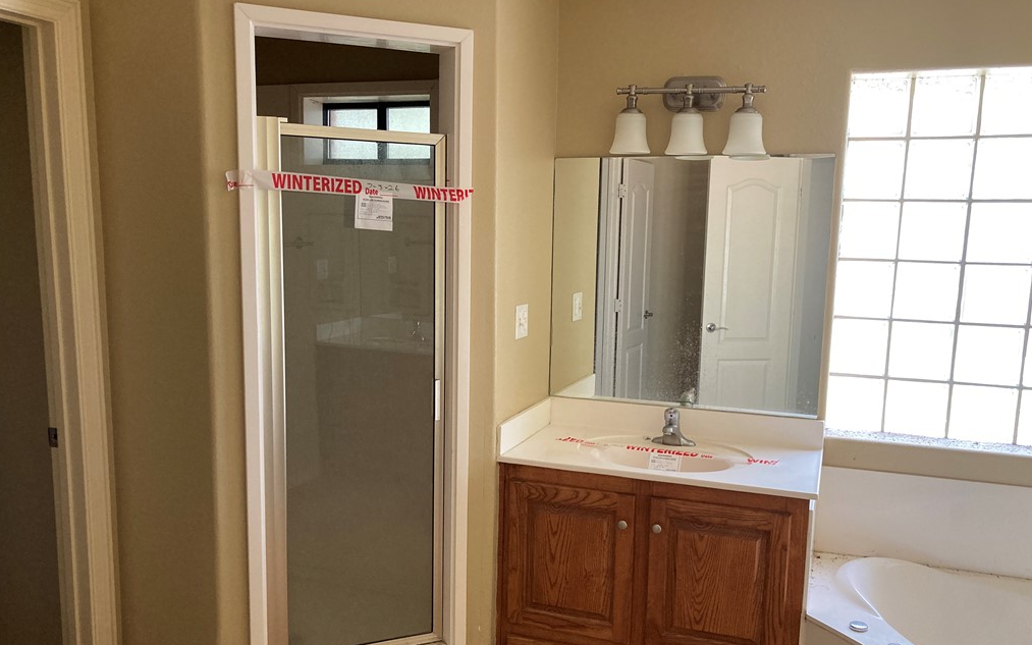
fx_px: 844
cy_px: 379
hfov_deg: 62.9
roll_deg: -1.1
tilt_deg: -8.5
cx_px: 512
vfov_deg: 41.7
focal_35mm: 30
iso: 160
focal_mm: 3.99
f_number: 1.8
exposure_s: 1/60
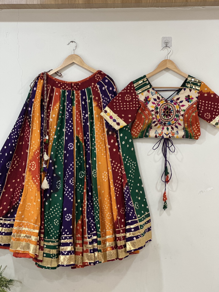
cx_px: 110
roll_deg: -1.3
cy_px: 146
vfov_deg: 25.3
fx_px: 650
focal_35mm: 77
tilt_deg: +0.2
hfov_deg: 19.1
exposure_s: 1/33
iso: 160
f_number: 2.8
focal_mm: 9
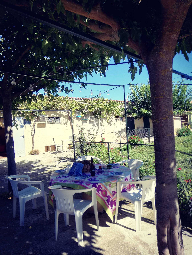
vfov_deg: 67.3
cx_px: 96
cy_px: 128
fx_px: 192
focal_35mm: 26
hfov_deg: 53.1
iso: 50
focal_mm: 3.81
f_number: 2.2
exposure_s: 1/775
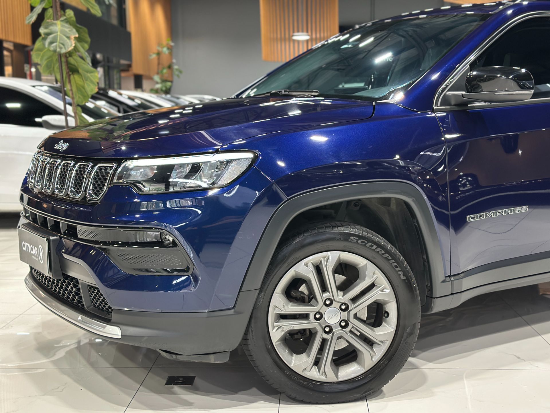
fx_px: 763
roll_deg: +0.6
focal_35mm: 48
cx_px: 275
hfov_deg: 39.7
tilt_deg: -8.0
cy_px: 206
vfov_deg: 30.3
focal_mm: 6.86
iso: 250
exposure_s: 1/49
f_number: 1.78
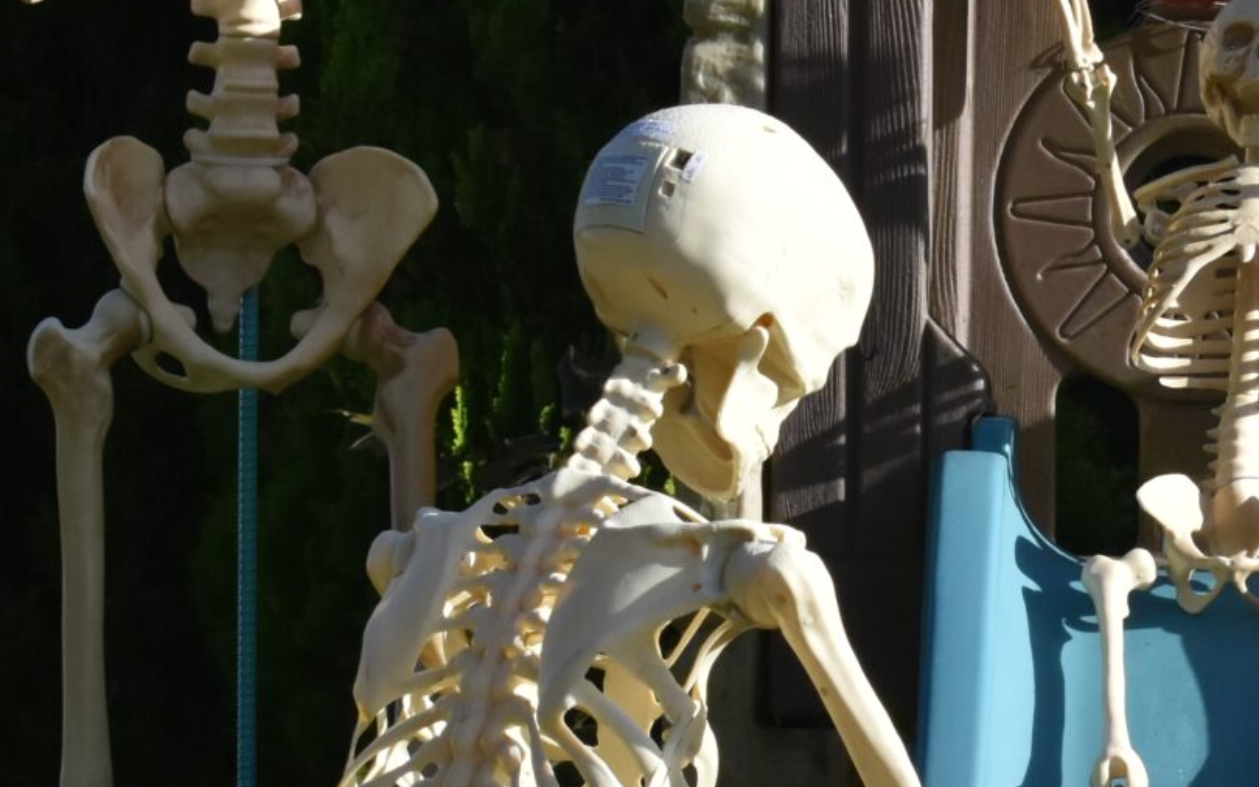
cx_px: 1296
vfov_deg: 3.6
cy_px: 318
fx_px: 12440
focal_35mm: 363
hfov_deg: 5.8
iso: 500
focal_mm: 75
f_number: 8
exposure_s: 1/1000
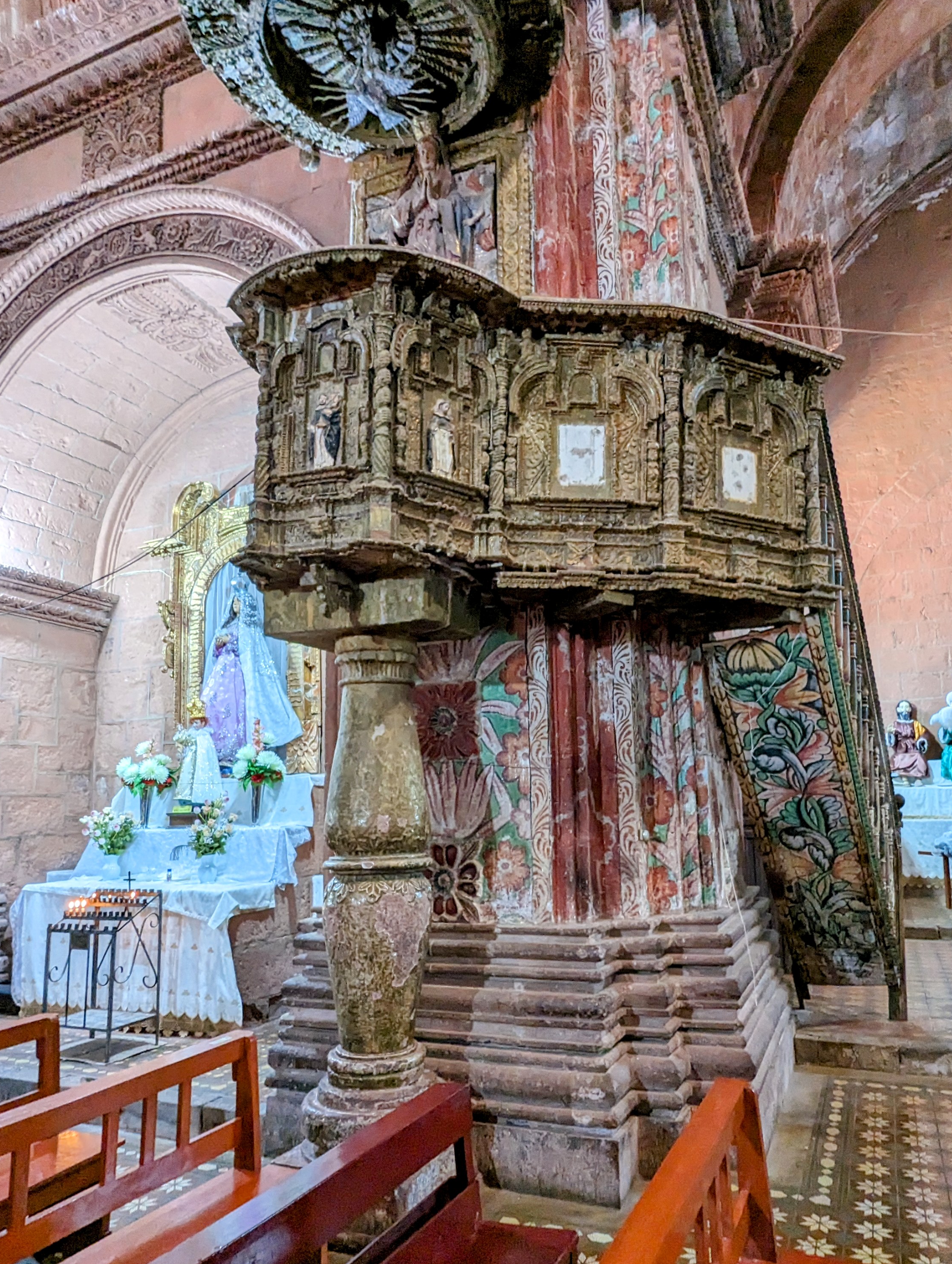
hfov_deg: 61.0
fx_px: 805
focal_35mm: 22
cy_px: 687
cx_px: 542
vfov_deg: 76.1
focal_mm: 2.35
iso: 236
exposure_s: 1/23.8
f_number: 2.2
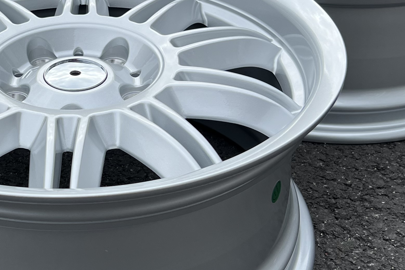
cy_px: 102
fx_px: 787
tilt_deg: -33.4
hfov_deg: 28.0
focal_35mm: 70
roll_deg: +1.2
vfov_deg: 19.4
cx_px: 62
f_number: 1.5
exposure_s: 1/2353
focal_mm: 5.7
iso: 50
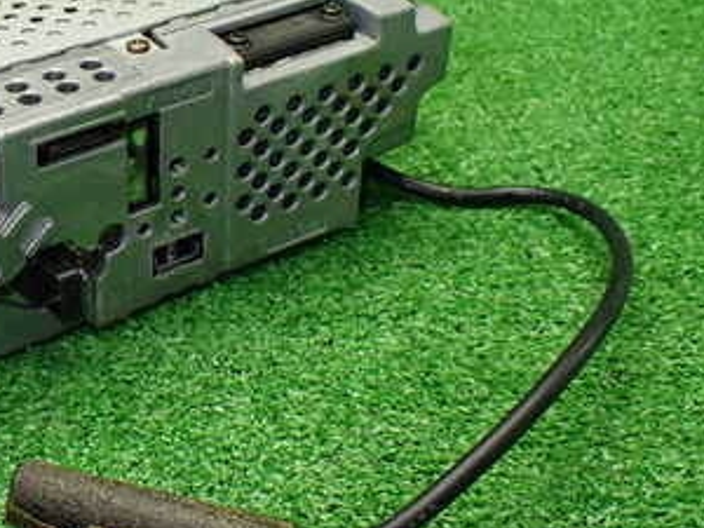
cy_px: 167
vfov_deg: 24.3
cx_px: 70
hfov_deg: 30.7
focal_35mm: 60
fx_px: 1220
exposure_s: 1/125
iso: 500
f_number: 2.3
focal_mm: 5.4
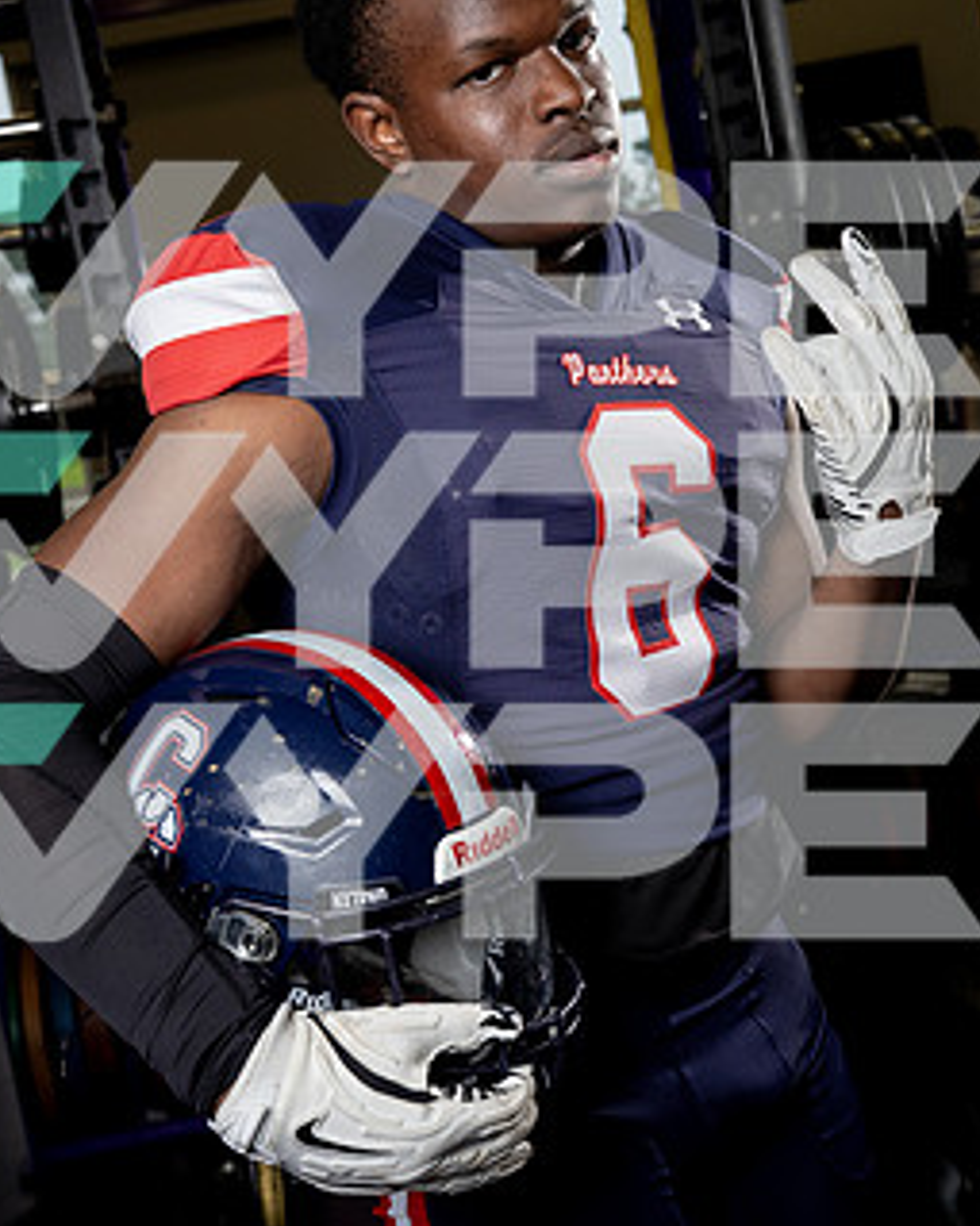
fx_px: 1777
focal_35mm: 49
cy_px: 553
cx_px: 427
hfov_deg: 30.8
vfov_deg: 38.0
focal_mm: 37
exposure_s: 1/250
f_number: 5.6
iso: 640
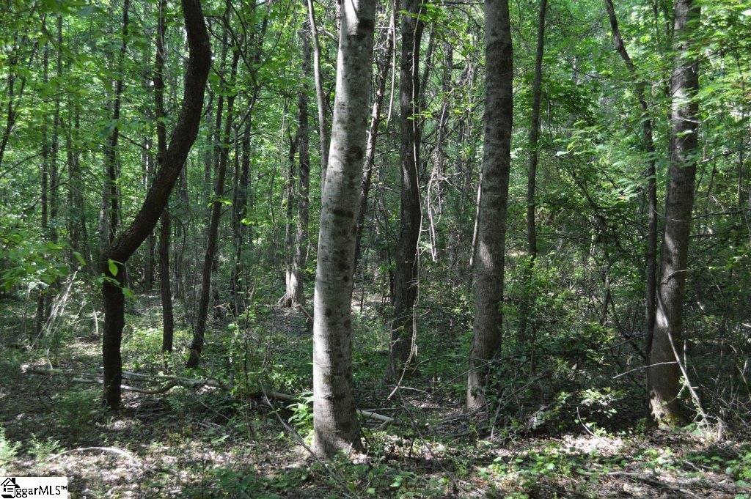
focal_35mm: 44
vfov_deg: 30.8
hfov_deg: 45.0
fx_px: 907
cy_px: 250
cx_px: 376
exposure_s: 1/100
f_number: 5
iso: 400
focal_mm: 29
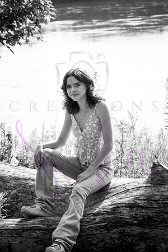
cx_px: 84
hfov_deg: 13.7
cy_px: 126
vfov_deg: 20.4
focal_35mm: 100
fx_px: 700
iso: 400
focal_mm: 100
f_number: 9
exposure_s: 1/320
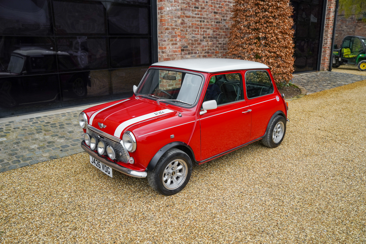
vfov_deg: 44.3
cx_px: 183
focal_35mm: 30
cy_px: 122
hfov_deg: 62.8
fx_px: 300
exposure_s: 1/320
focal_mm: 29.5
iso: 320
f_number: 3.5
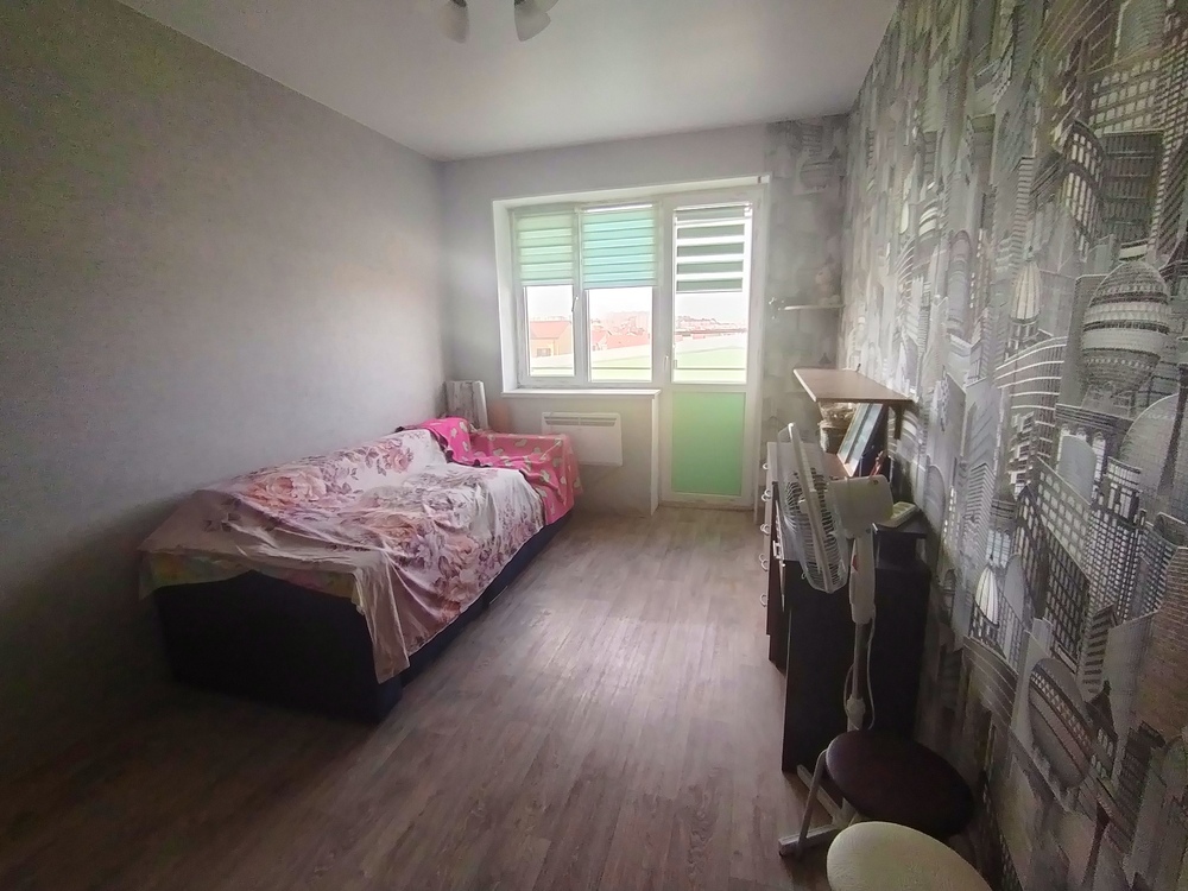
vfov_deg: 78.1
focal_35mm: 16
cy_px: 446
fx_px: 549
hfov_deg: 94.5
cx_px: 594
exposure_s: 1/50
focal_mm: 1.42
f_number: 2.2
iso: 140
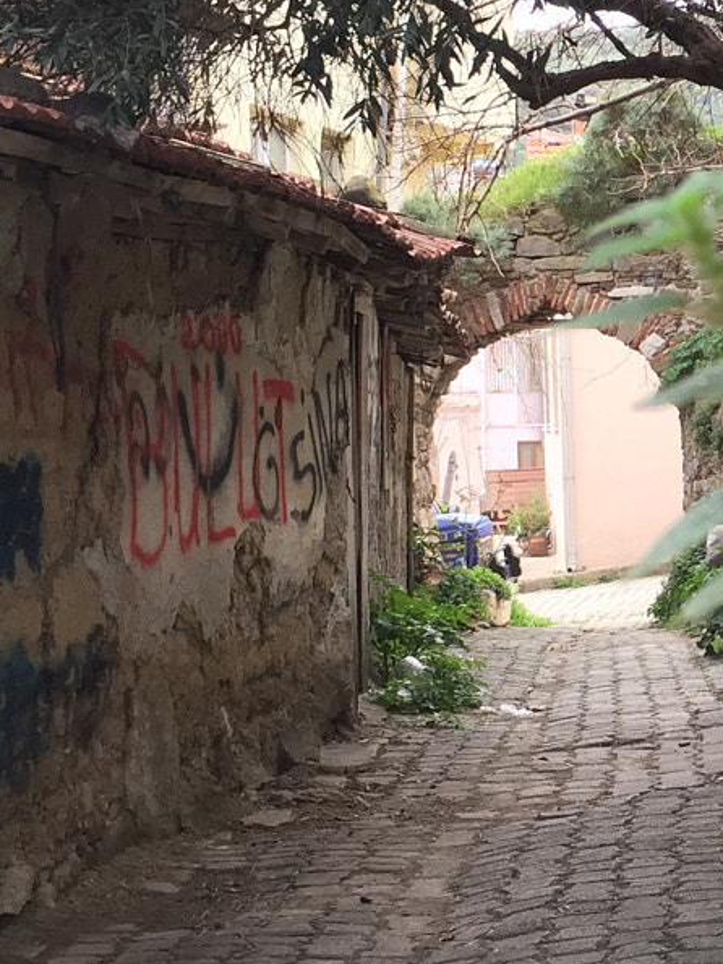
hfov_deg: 17.6
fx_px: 2173
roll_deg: +0.7
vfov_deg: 25.0
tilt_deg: -1.0
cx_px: 960
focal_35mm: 78
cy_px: 471
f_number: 2.2
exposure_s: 1/100
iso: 50
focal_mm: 4.15
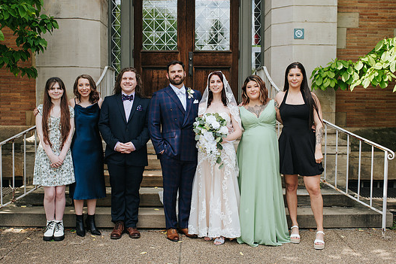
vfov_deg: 30.5
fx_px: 484
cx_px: 181
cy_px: 140
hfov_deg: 44.5
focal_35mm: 44
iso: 200
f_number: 3.5
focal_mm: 35
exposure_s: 1/500
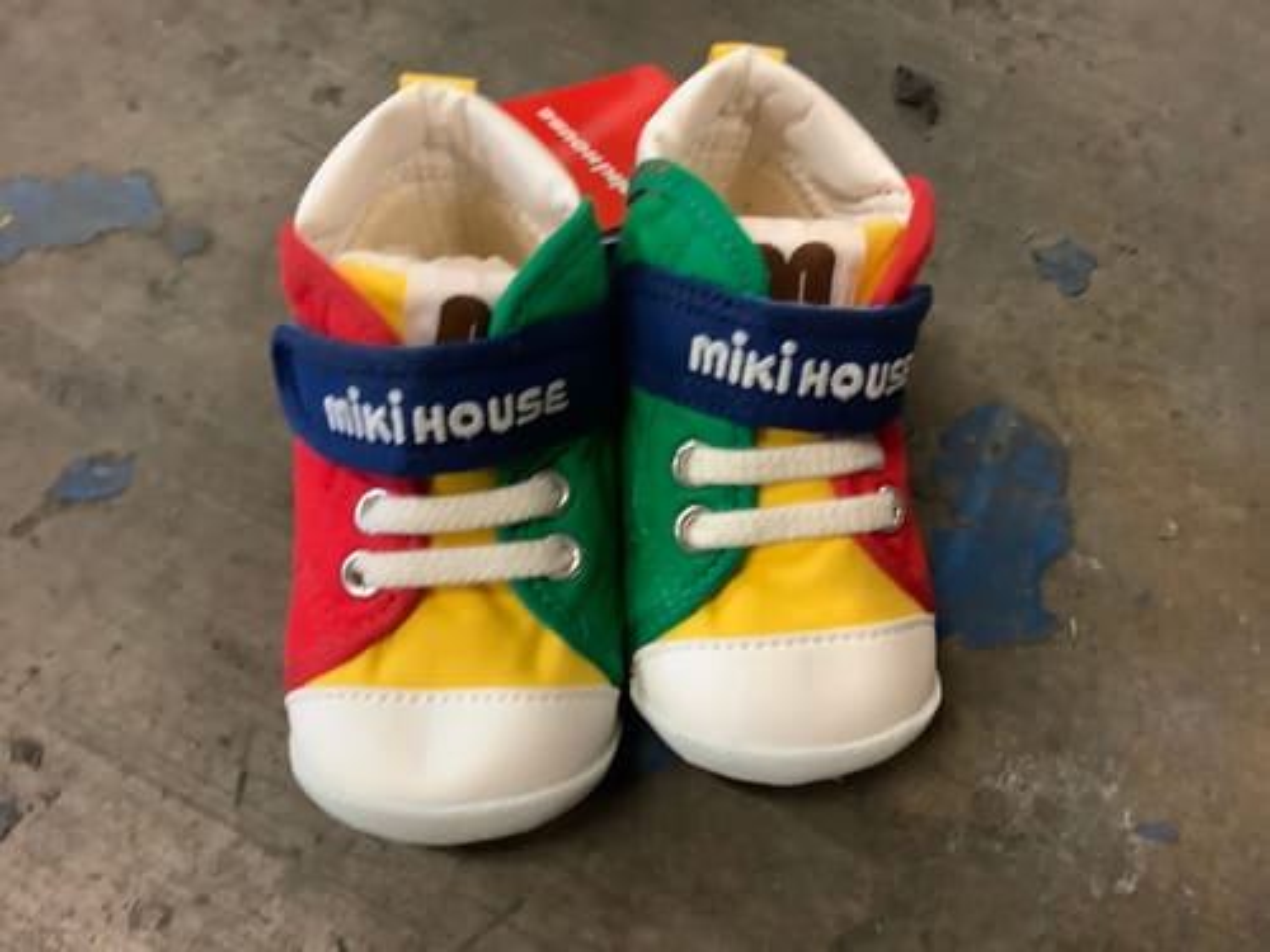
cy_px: 476
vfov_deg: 45.4
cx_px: 635
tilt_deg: -63.9
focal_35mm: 31
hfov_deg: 58.4
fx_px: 1137
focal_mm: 3.3
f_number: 2.4
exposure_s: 1/25
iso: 400
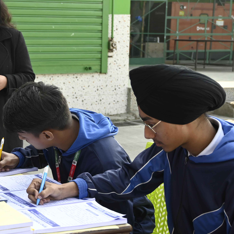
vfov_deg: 21.7
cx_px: 20
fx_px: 610
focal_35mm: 80
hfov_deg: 21.2
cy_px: 123
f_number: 4.5
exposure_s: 1/250
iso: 200
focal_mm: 33
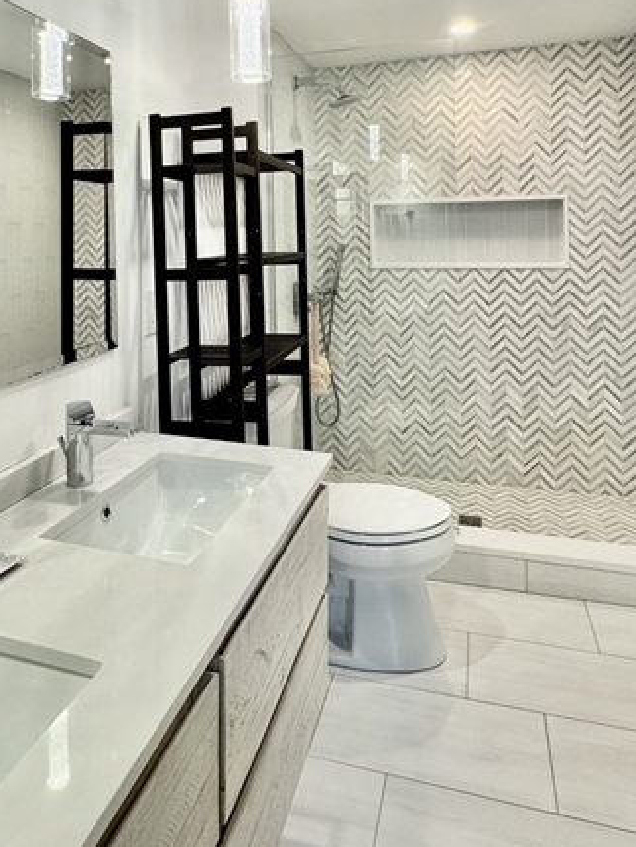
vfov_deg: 66.2
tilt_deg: -1.3
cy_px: 240
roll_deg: +1.6
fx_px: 612
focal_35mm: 25
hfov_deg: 54.9
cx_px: 293
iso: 160
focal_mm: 2.22
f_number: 2.2
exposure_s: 1/120
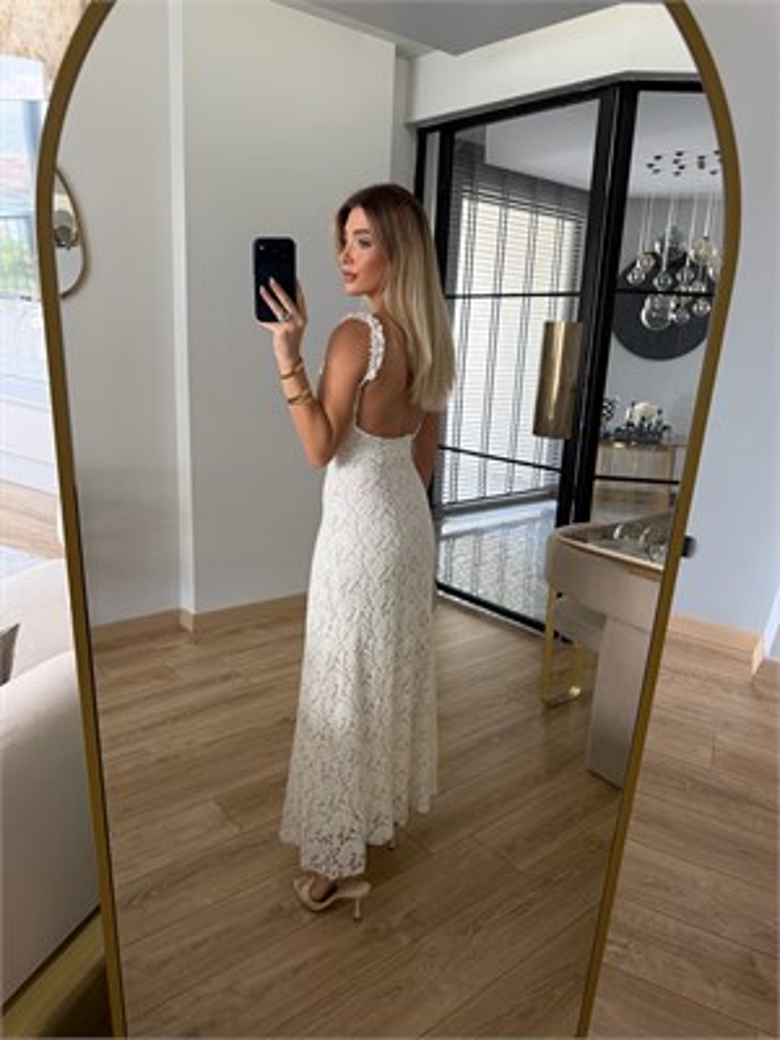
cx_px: 390
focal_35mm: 24
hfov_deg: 56.8
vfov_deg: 71.6
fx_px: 721
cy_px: 520
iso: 200
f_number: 1.78
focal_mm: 6.76
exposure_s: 1/85
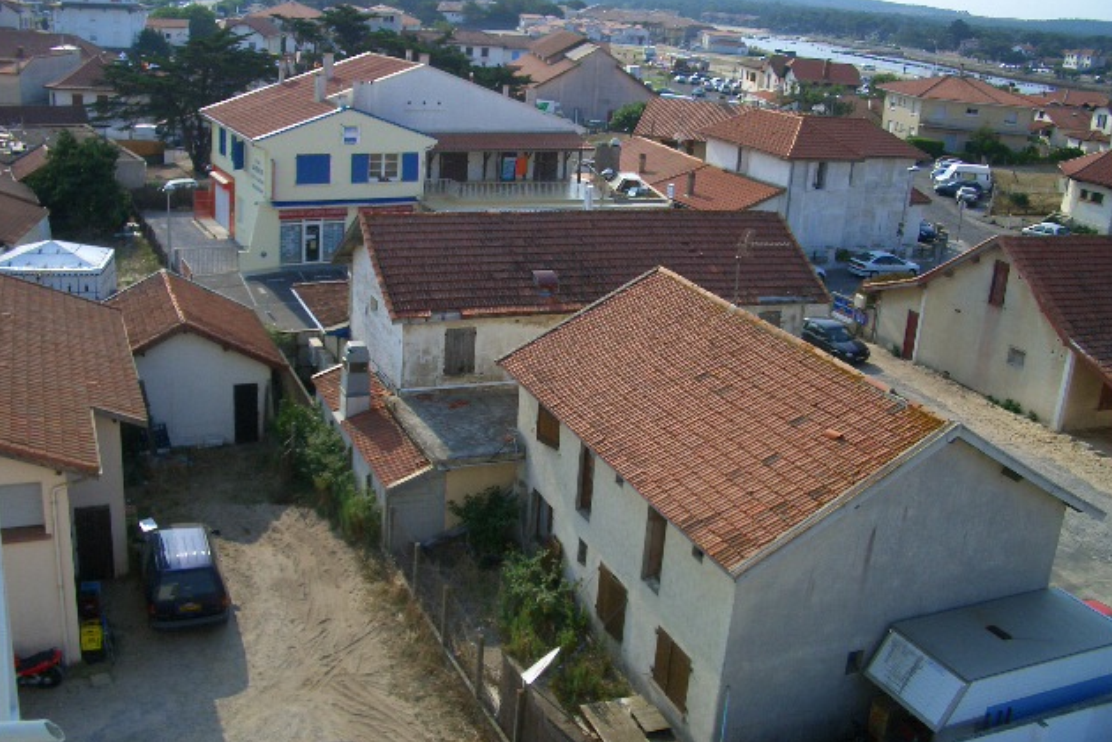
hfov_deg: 51.9
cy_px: 329
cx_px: 561
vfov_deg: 35.9
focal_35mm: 37
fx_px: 1143
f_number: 4.3
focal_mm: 5.8
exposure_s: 1/500
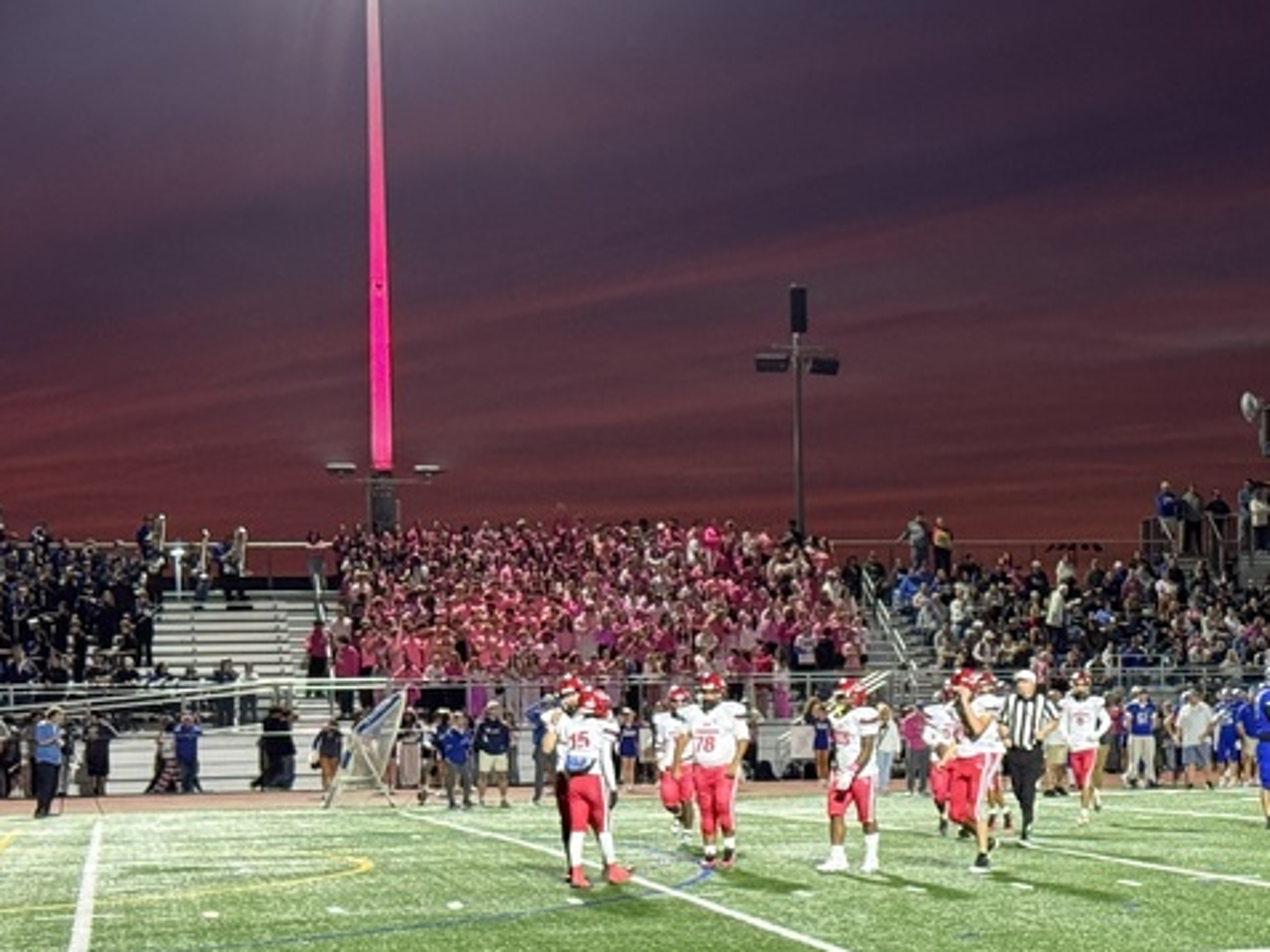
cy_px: 636
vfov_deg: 14.3
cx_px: 1265
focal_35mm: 103
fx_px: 3780
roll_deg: +0.7
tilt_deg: +0.3
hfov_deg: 18.6
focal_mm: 6.76
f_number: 1.78
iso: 250
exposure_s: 1/60
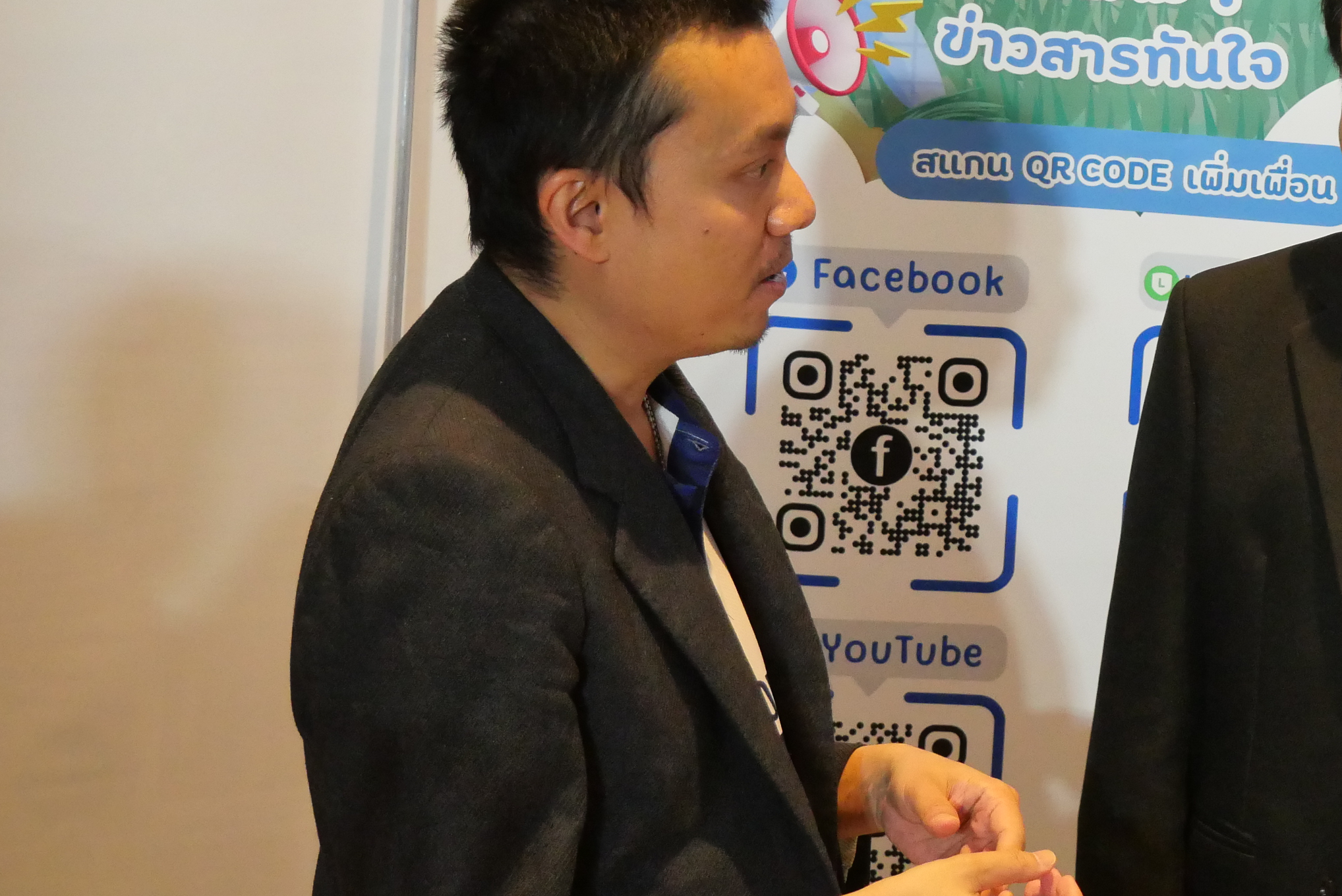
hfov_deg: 21.6
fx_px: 3469
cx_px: 1113
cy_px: 271
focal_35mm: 93
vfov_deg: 14.7
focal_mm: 25
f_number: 4.5
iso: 3200
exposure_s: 1/125
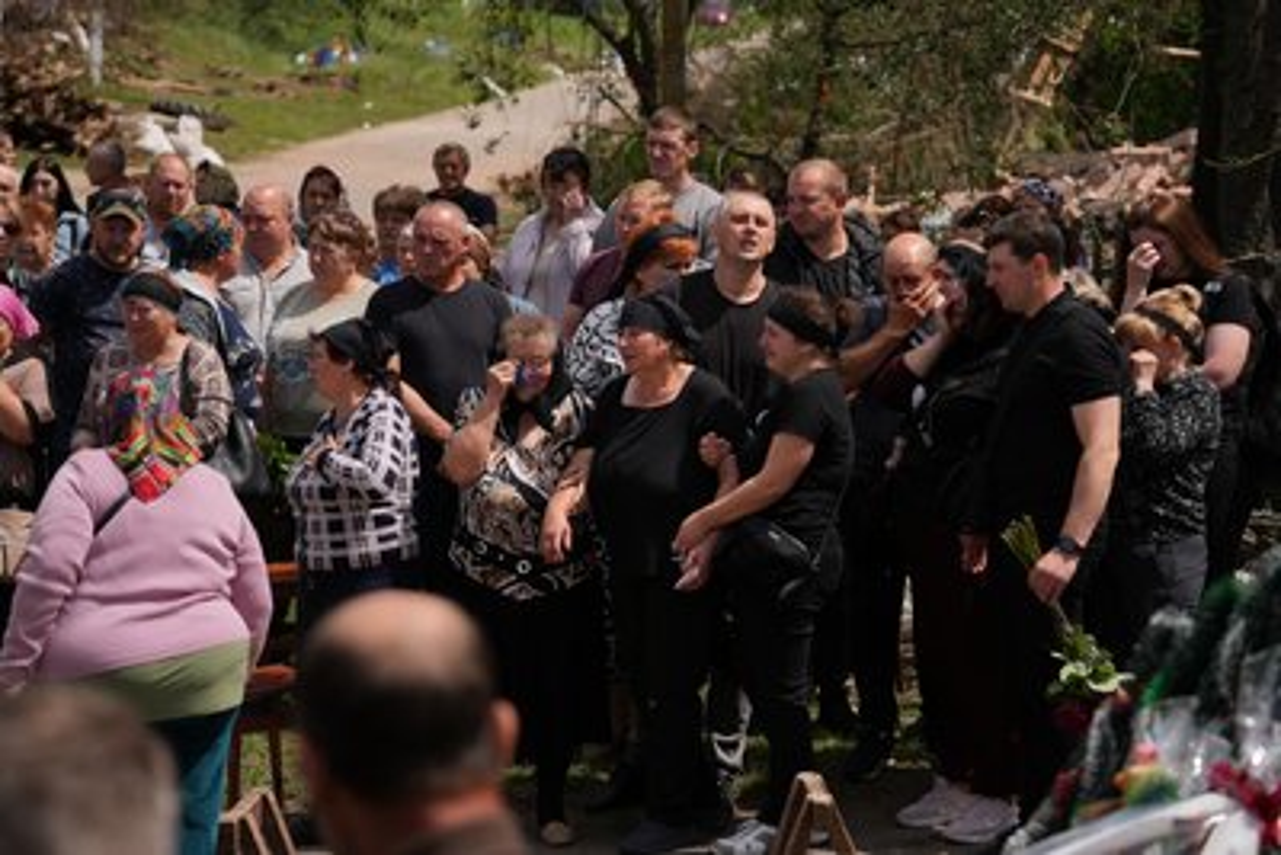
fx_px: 4271
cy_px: 428
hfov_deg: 17.1
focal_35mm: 120
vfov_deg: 11.4
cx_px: 640
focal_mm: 120
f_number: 5
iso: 100
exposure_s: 1/1250
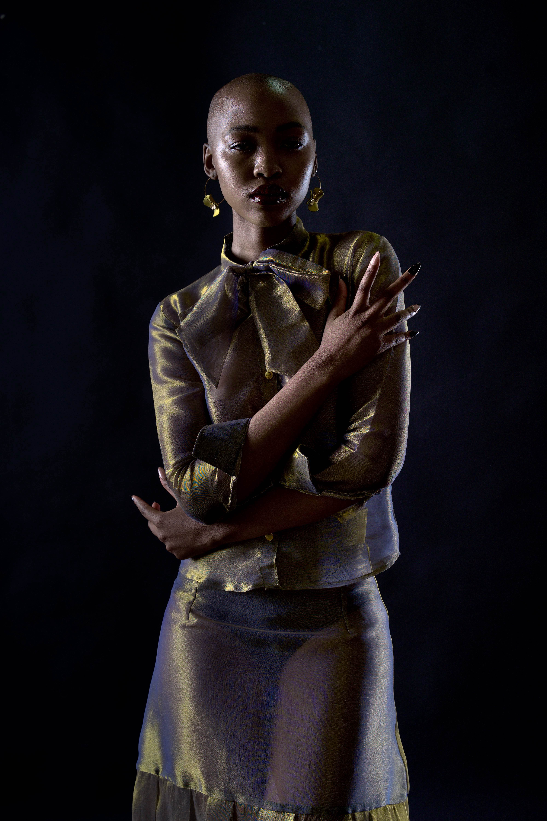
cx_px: 274
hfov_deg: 20.9
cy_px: 410
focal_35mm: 65
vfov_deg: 31.0
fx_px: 1481
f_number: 5.6
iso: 250
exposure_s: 1/160
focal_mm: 65
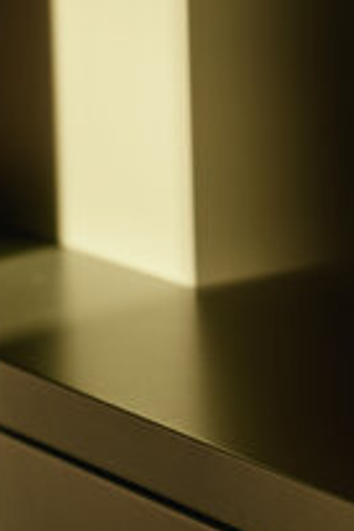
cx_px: 466
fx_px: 2847
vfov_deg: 10.5
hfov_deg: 7.0
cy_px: -31
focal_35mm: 193
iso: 800
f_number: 4
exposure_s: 1/250
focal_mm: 80
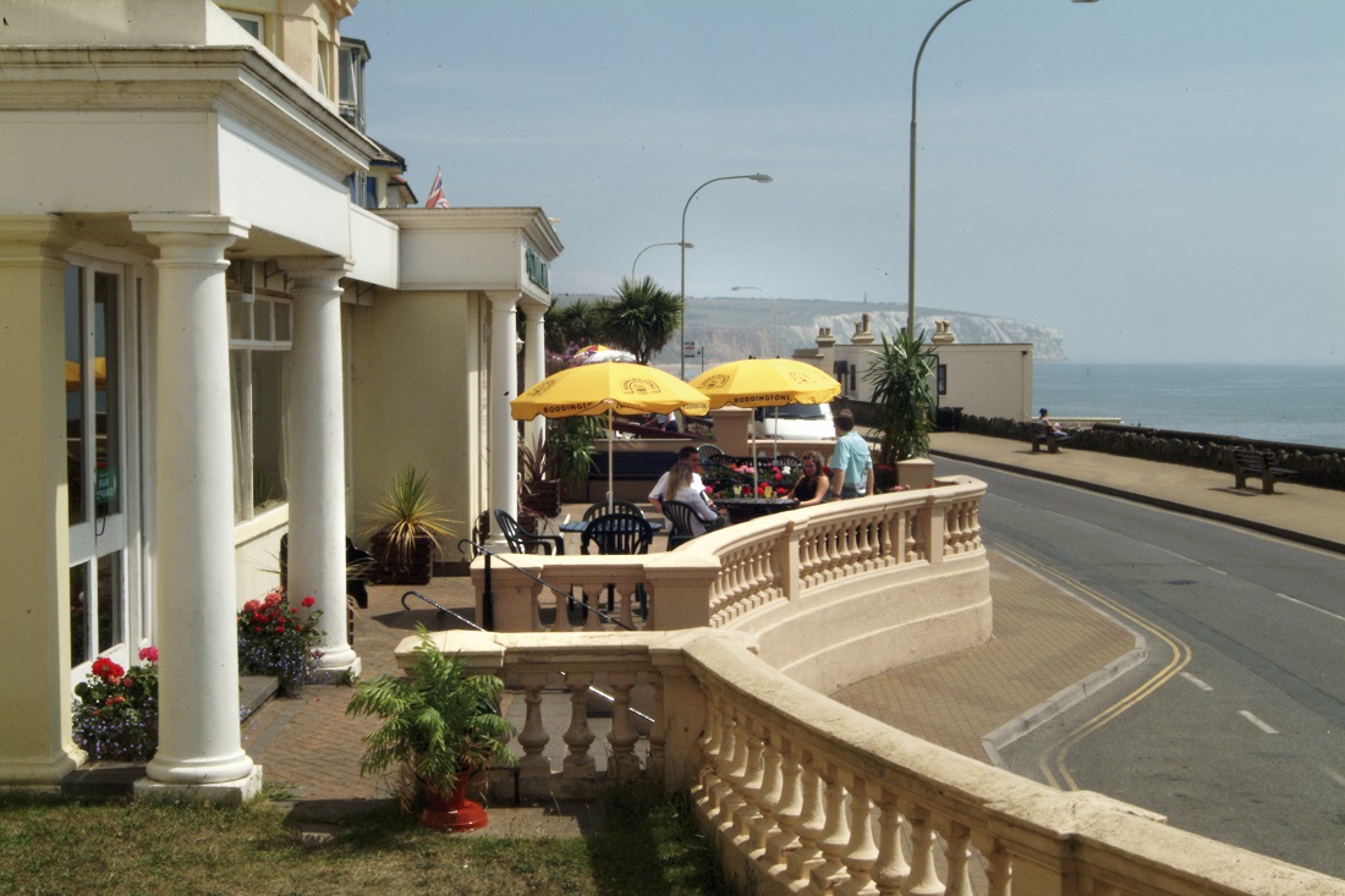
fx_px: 1961
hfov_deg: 37.9
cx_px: 672
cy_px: 448
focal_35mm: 52
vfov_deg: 25.7
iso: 400
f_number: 27
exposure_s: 1/125
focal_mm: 35
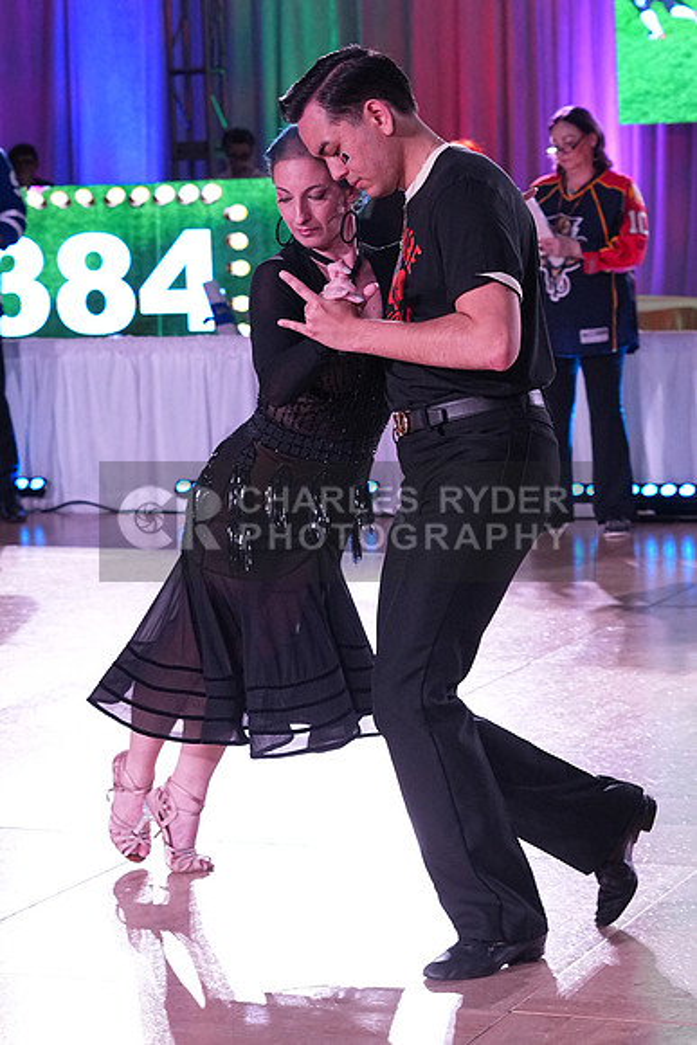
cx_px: 348
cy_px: 522
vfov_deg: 19.5
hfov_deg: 13.0
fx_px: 3047
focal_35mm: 105
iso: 2500
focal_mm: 70
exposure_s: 1/320
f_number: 5.6
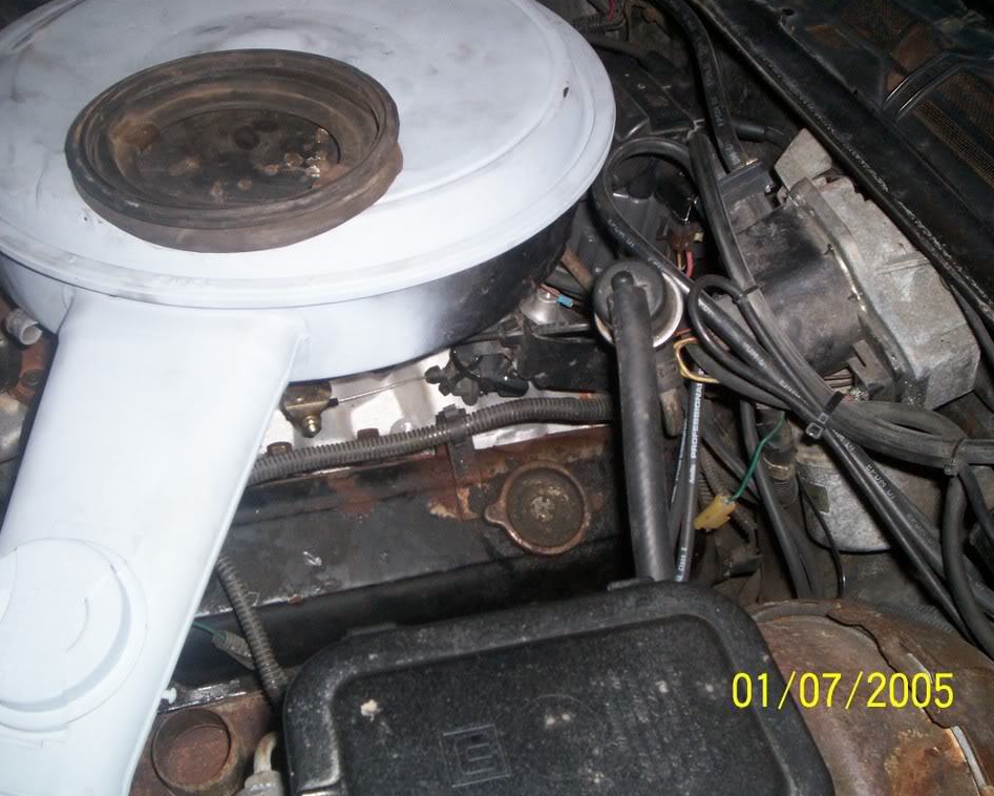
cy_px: 395
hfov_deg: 47.9
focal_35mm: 38
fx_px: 1118
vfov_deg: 39.2
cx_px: 471
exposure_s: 1/64
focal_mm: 5.9
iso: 140
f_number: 4.5
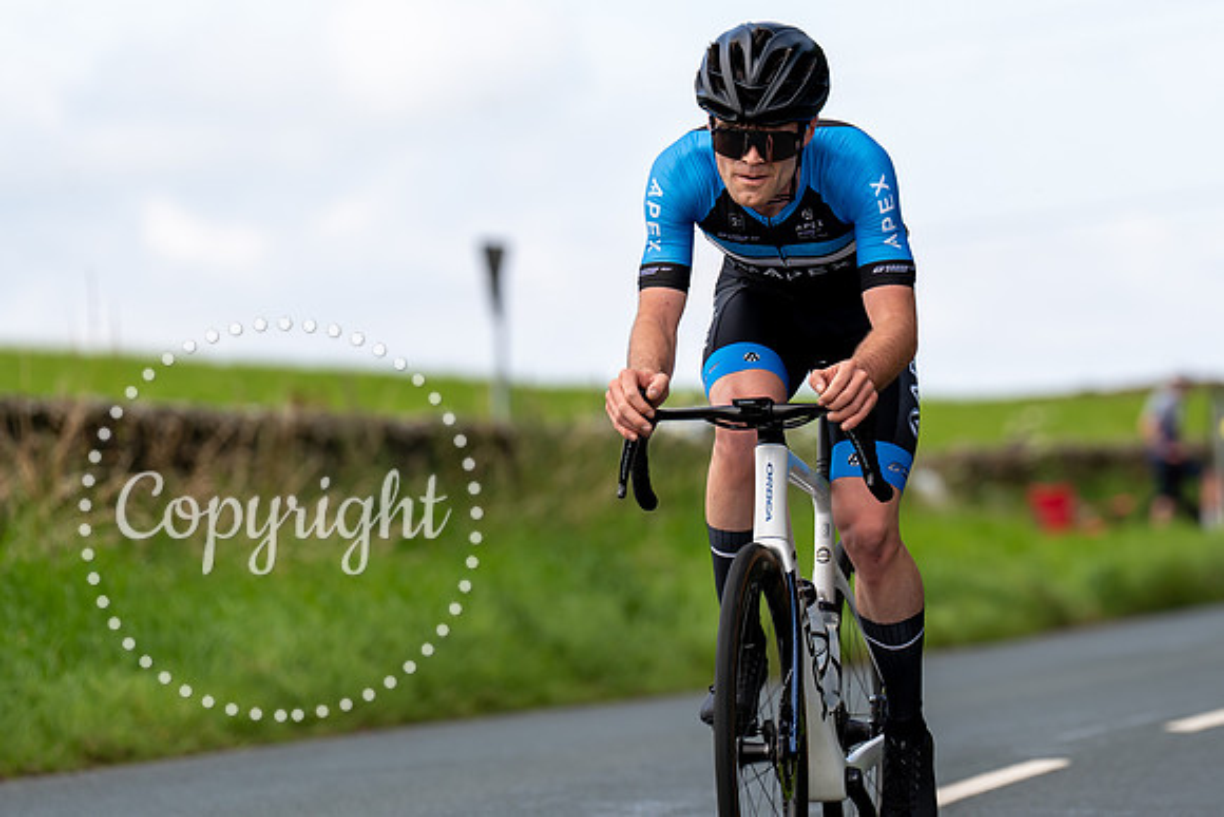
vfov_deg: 5.0
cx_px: 824
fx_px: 9359
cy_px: 175
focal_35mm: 275
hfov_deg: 7.5
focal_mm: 175
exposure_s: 1/800
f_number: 3.5
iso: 100
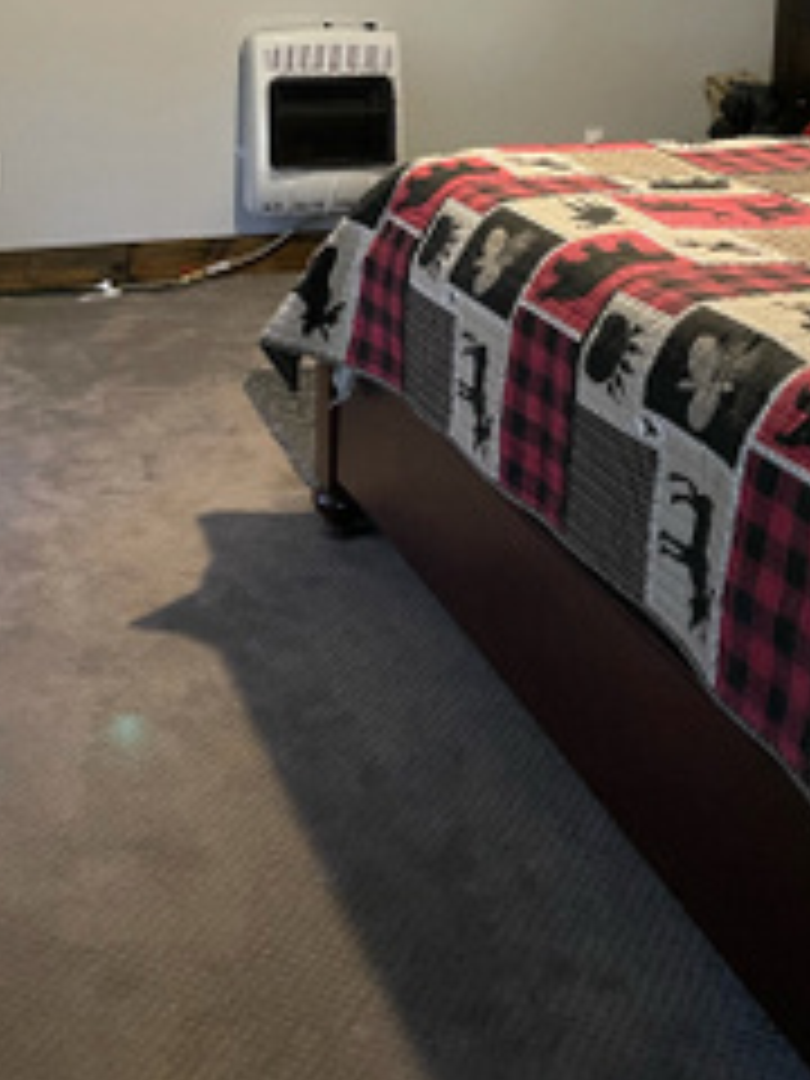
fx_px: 1622
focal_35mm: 52
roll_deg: -1.4
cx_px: 378
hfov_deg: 28.0
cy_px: 86
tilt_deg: -8.6
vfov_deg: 34.5
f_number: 1.6
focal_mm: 5.1
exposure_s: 1/30
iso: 640
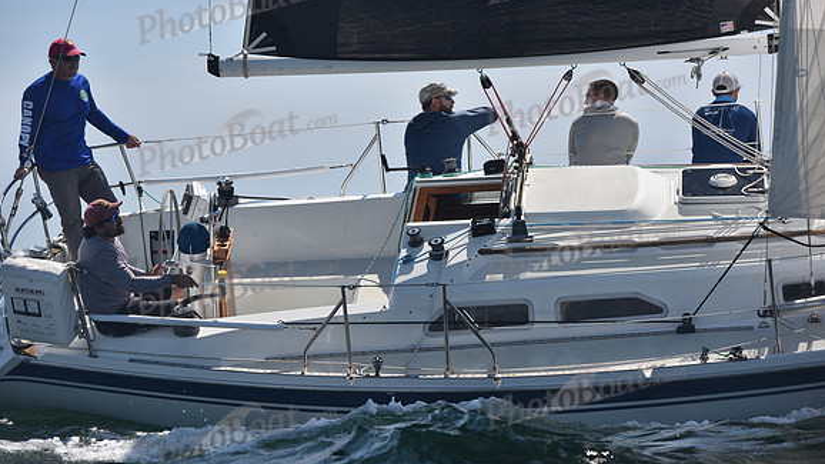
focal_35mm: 163
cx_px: 412
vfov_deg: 7.4
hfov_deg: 13.2
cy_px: 193
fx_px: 3565
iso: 250
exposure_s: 1/1000
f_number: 5.6
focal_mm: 155
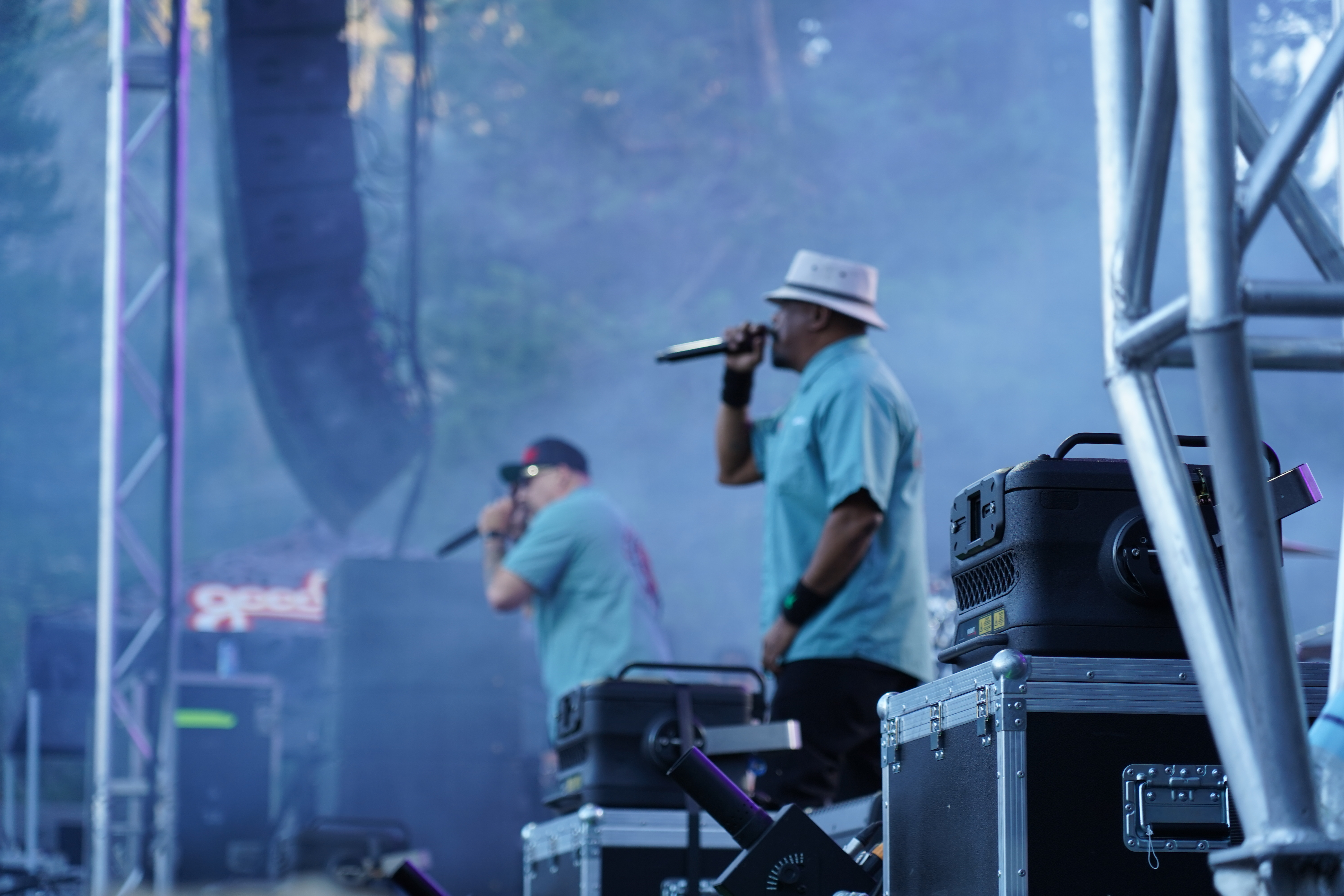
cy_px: 448
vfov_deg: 13.0
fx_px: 3920
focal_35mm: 105
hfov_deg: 19.5
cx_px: 672
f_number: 4
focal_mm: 105
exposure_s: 1/160
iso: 320
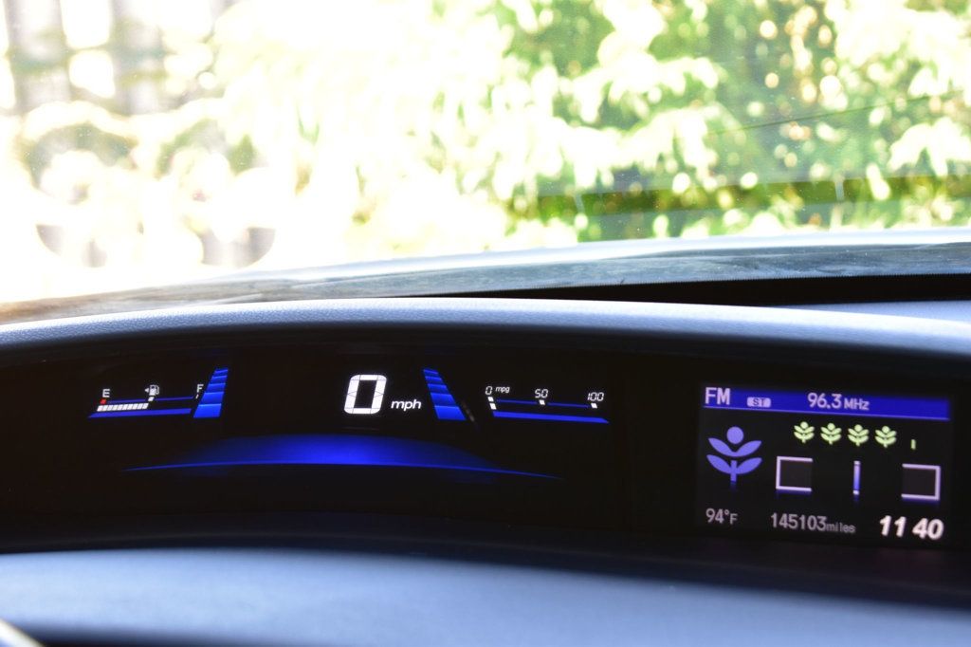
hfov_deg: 24.6
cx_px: 486
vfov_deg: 16.5
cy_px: 324
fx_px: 2224
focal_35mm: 82
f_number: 7.1
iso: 400
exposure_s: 1/30
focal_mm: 55
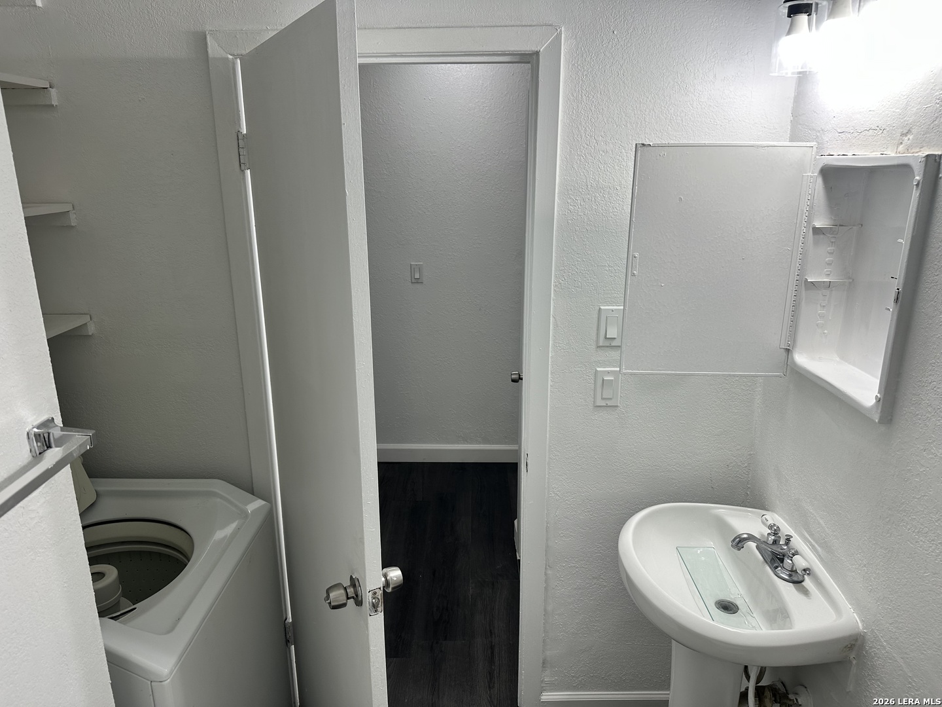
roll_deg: +0.2
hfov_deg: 71.6
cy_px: 354
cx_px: 471
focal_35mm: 24
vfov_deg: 56.8
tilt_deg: -15.6
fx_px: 653
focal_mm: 6.86
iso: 50
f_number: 1.78
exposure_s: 1/121
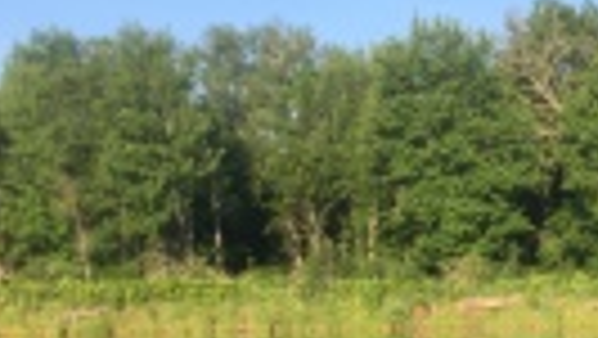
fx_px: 1380
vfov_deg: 13.5
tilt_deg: -4.6
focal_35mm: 87
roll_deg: +1.4
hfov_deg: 23.4
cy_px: 419
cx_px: 598
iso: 25
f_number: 2.2
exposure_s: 1/785
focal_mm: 4.15
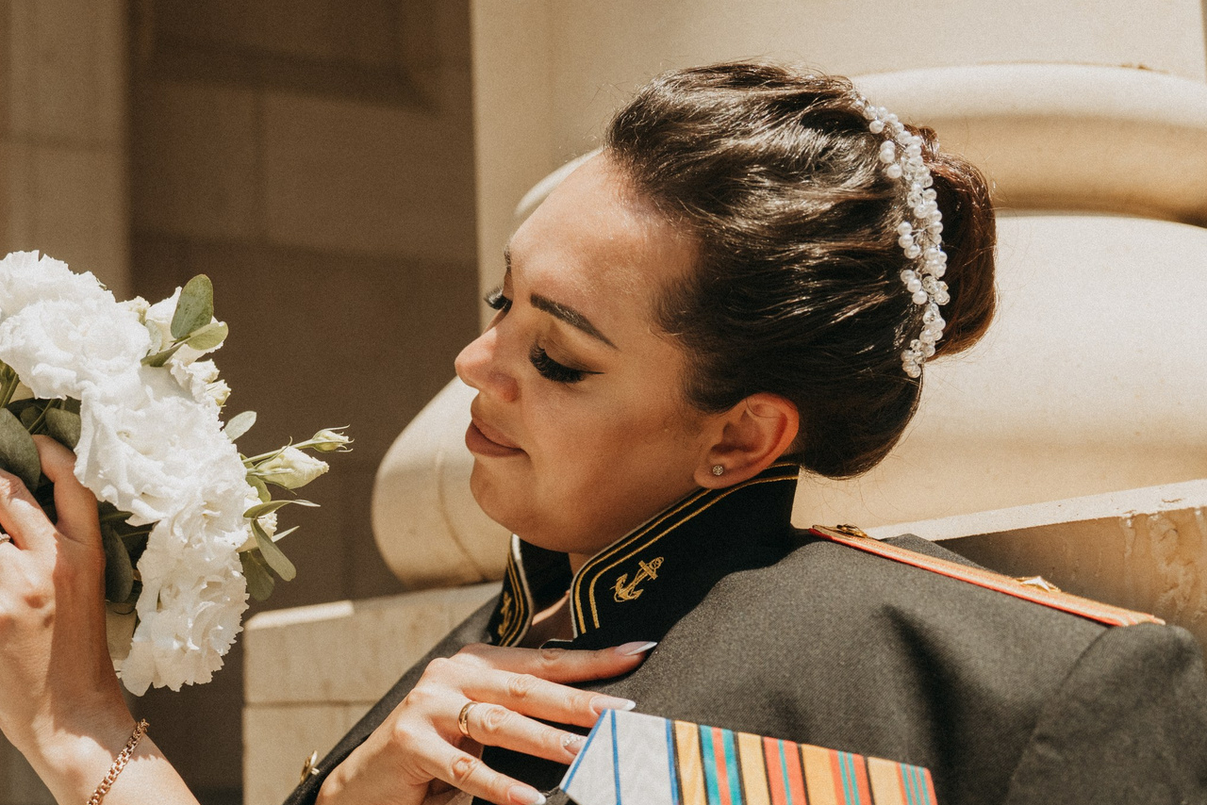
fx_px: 1610
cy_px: 530
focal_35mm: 48
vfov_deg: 27.9
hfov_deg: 38.9
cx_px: 181
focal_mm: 24
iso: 500
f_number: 2.8
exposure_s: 1/500
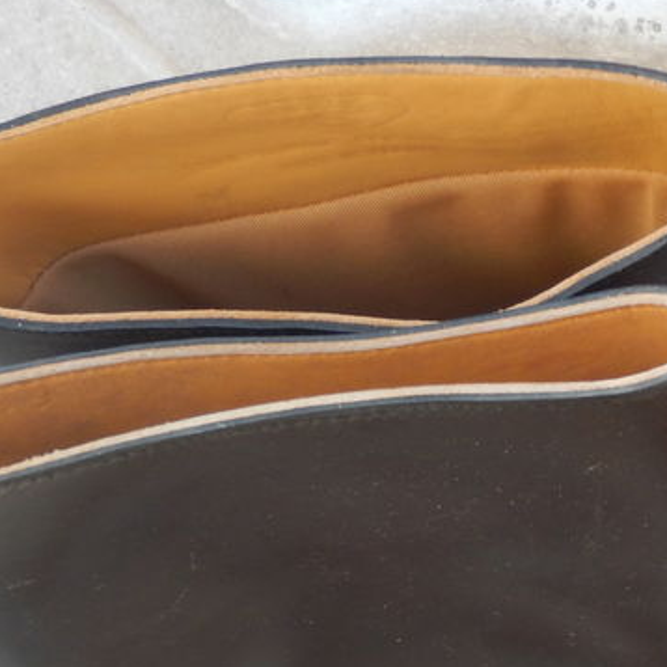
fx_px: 1831
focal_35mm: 84
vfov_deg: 20.1
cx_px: 600
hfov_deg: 20.2
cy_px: 645
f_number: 4.2
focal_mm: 6.1
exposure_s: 1/100
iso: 125
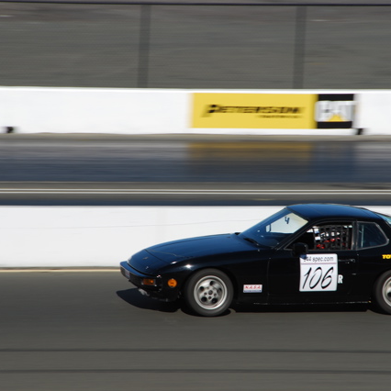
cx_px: 243
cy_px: 196
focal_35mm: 383
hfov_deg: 4.6
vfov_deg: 4.6
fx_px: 4894
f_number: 10
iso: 100
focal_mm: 200
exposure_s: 1/250
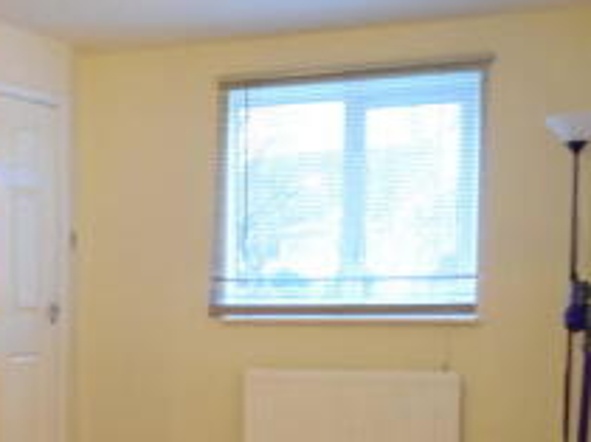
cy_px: 359
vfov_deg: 26.4
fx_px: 921
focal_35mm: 54
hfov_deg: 32.4
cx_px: -18
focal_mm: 12
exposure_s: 1/60
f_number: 3.8
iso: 2500
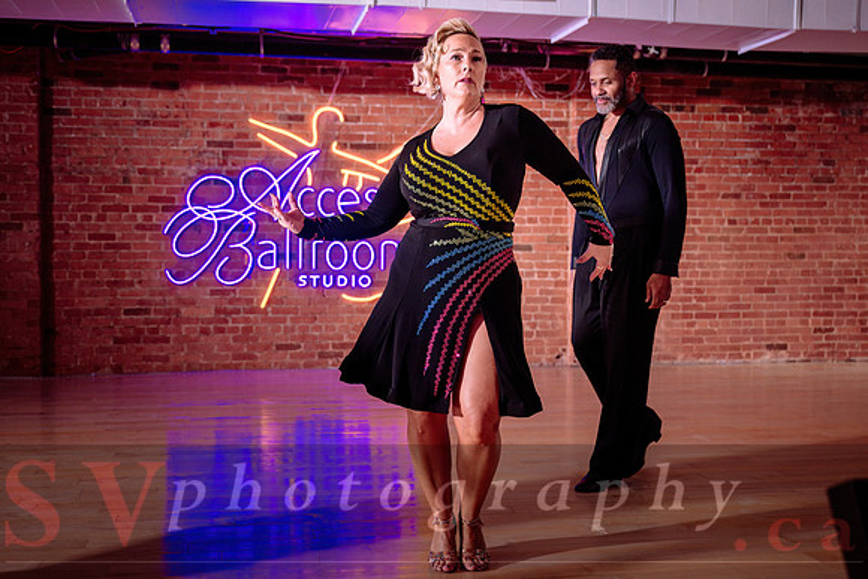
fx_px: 964
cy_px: 283
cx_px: 401
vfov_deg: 33.4
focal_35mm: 40
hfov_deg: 48.4
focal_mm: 35
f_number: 2.8
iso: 1250
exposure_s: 1/320
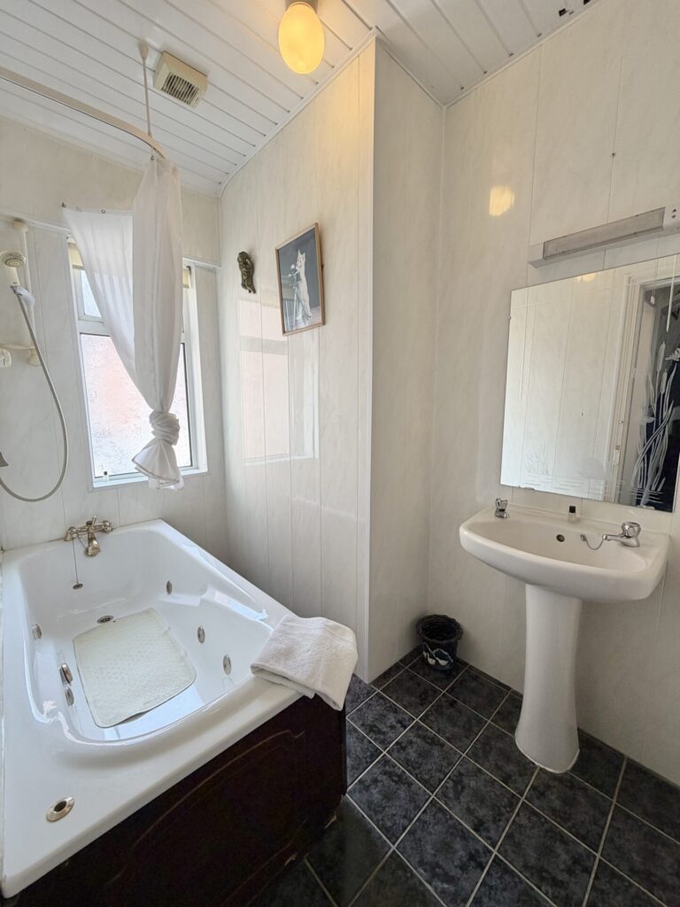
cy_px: 454
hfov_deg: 85.7
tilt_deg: -8.4
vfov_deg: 102.1
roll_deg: -0.6
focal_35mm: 14
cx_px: 340
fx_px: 367
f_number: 2.2
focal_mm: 2.22
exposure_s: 1/100
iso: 100
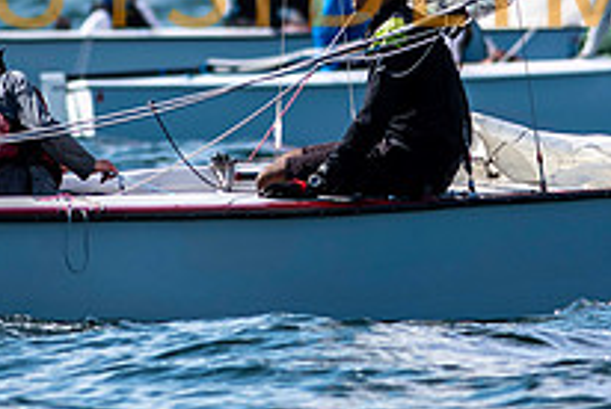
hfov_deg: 1.6
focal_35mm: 1296
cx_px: 513
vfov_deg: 1.1
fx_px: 22027
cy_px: -34
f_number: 5
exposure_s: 1/3200
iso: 200
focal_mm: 300
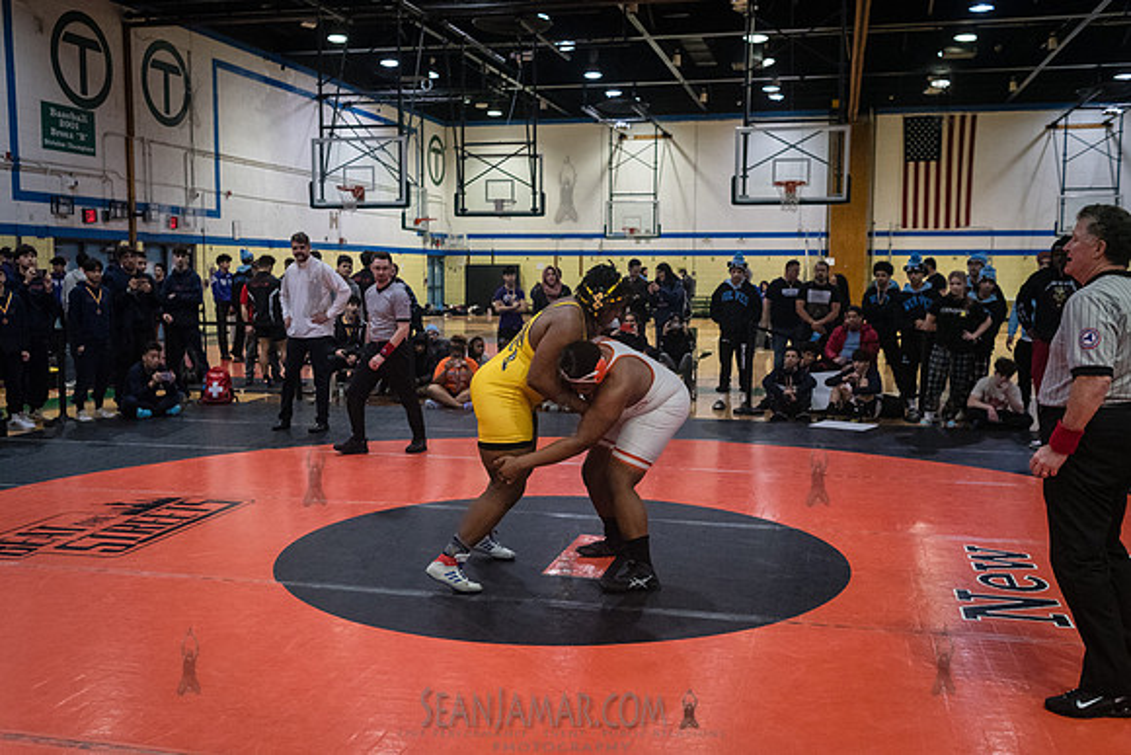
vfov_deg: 37.8
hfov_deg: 54.3
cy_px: 378
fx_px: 1103
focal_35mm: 35
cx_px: 565
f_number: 4
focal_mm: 35
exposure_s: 1/500
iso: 8000
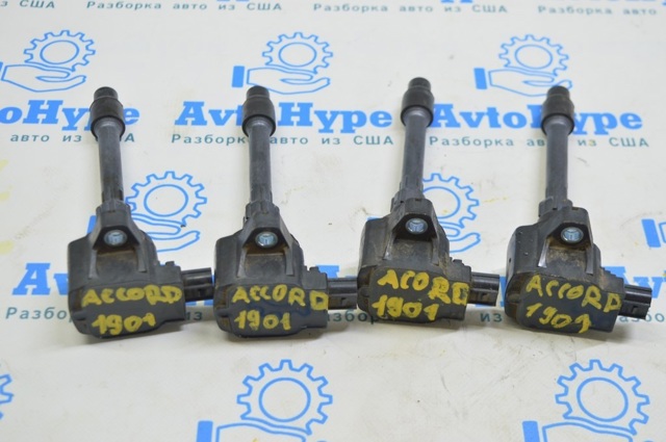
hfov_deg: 36.9
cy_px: 221
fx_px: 998
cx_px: 333
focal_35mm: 54
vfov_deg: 25.0
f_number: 5.6
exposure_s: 1/20
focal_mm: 36
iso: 400
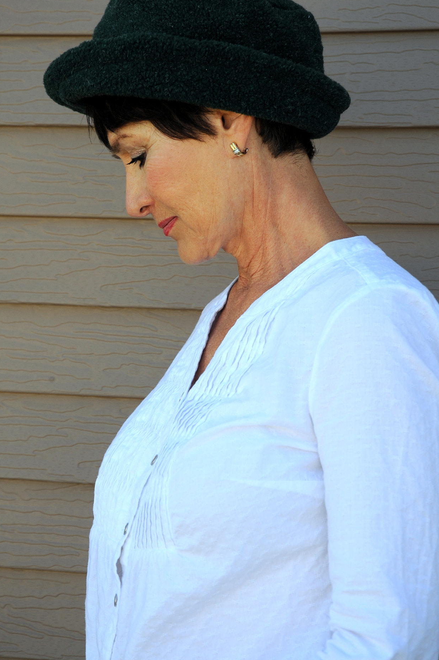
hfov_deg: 14.5
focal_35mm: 94
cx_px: 234
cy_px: 329
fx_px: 1721
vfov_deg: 21.7
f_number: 8
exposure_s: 1/250
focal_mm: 85
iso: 200
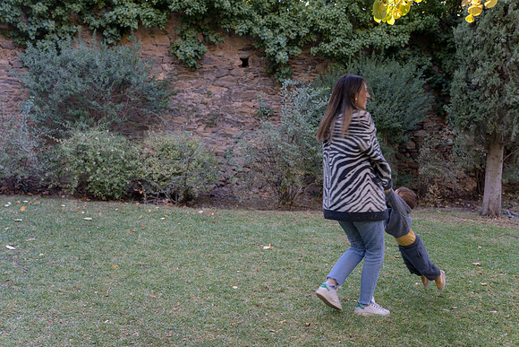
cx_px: 260
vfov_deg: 33.4
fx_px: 577
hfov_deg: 48.4
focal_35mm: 40
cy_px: 174
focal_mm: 40
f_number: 4
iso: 320
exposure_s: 1/125
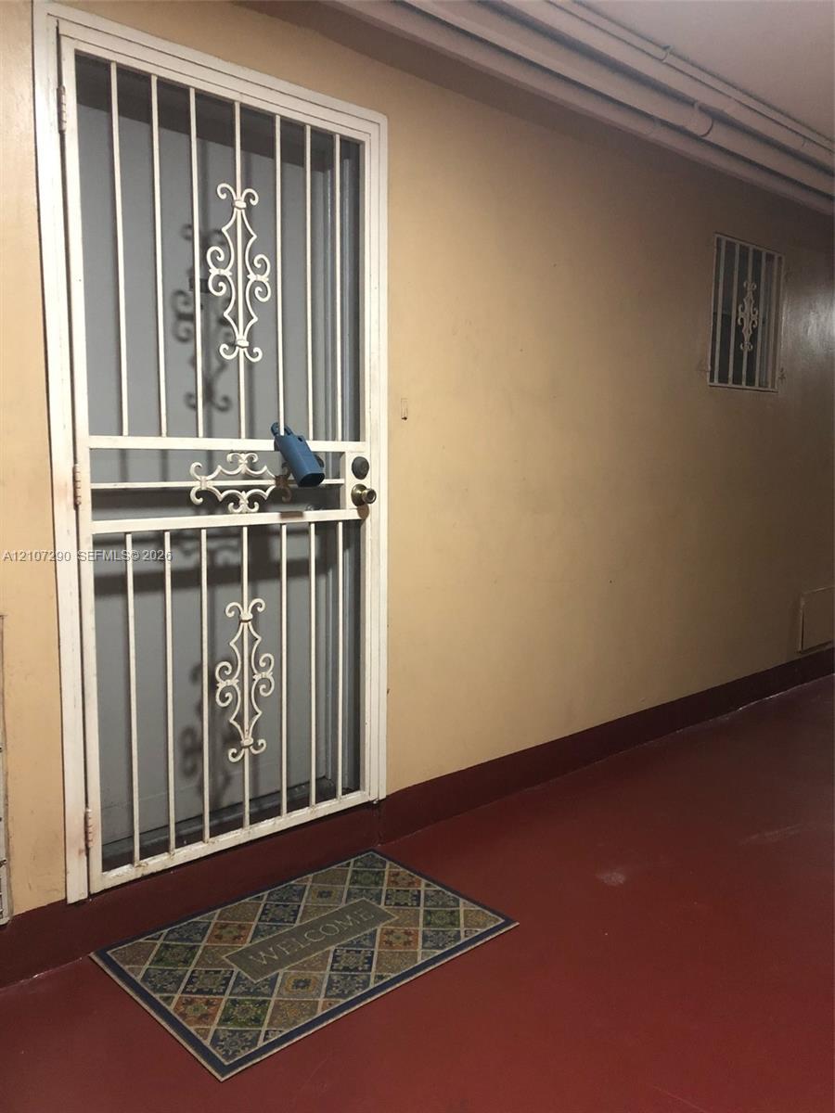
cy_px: 556
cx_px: 418
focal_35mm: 28
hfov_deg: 49.7
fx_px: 901
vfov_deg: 63.4
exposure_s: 1/6
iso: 100
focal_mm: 3.99
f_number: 1.8
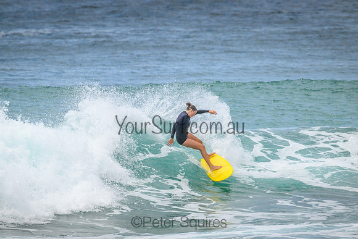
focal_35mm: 800
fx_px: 7957
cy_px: 120
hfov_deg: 2.6
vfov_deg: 1.7
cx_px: 179
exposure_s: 1/3200
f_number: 11
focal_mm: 800
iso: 1100
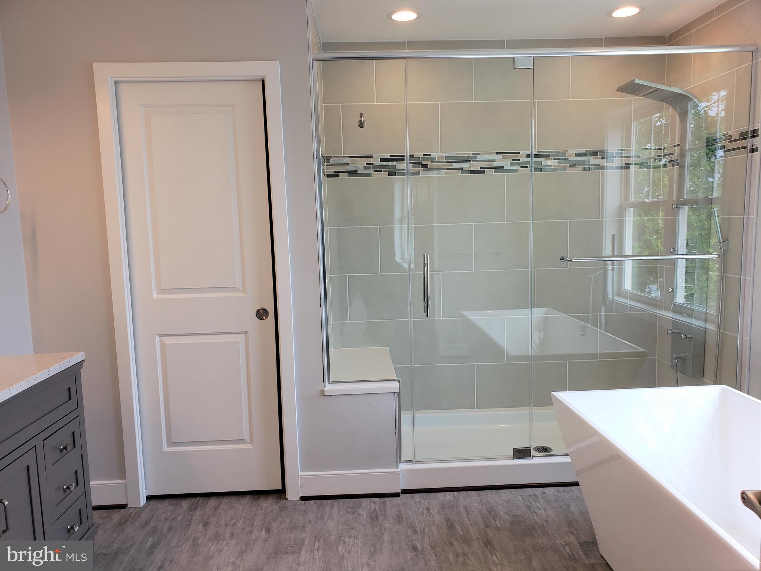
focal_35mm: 26
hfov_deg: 67.3
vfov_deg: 53.1
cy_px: 286
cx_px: 380
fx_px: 572
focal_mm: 4.3
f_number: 2.4
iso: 80
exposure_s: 1/120
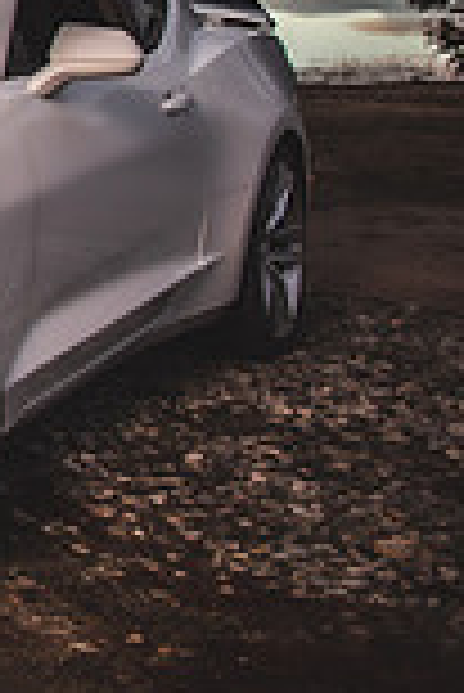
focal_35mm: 92
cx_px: -820
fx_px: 1775
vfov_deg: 20.6
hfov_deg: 11.1
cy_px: -142
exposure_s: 1/500
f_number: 2.8
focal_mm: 24
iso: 100
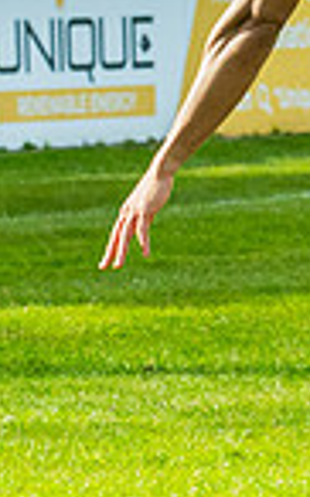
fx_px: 9752
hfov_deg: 1.8
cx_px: 850
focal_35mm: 720
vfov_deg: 2.9
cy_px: -58
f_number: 4
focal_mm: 86
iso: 400
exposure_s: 1/2000
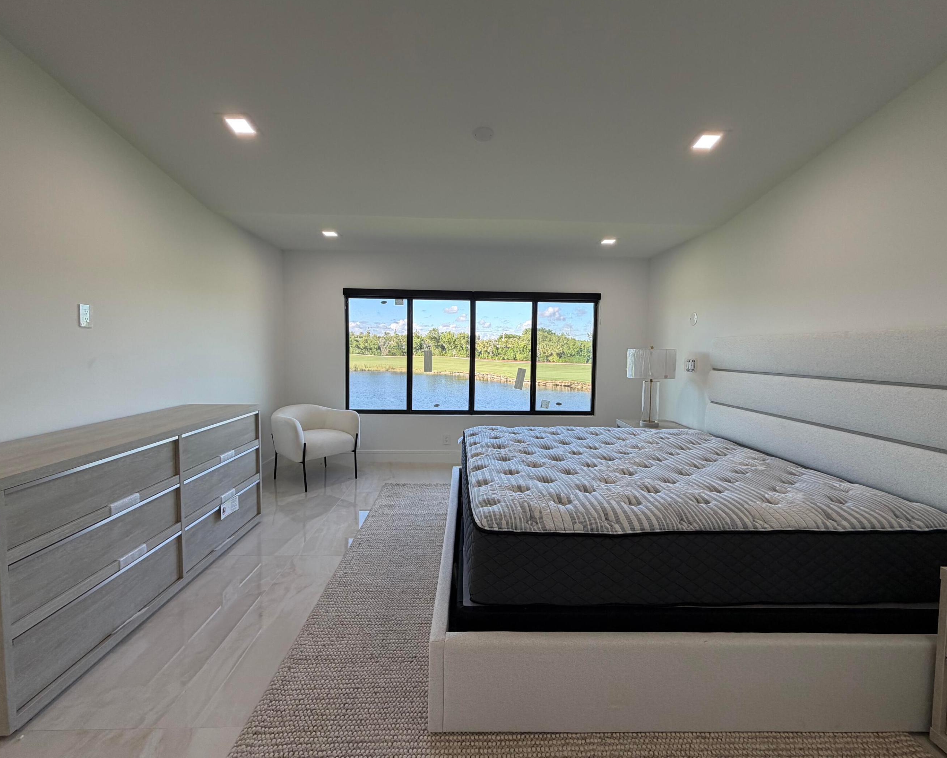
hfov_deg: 96.8
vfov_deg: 84.0
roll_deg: -0.7
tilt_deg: -3.1
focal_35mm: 15
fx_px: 420
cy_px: 373
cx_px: 480
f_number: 2.2
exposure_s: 1/121
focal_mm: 2.22
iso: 80
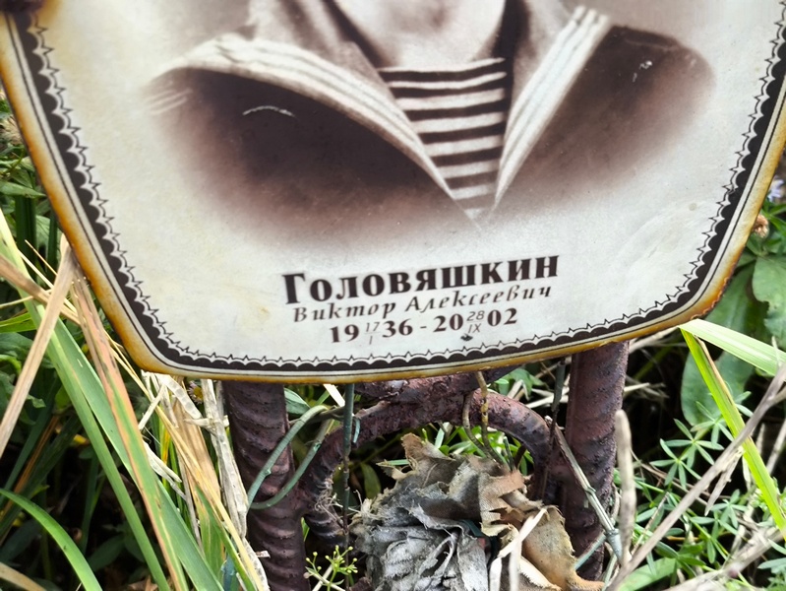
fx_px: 1136
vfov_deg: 29.1
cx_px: 393
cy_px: 296
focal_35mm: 50
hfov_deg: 38.2
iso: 100
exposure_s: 1/120
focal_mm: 4.71
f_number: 1.7
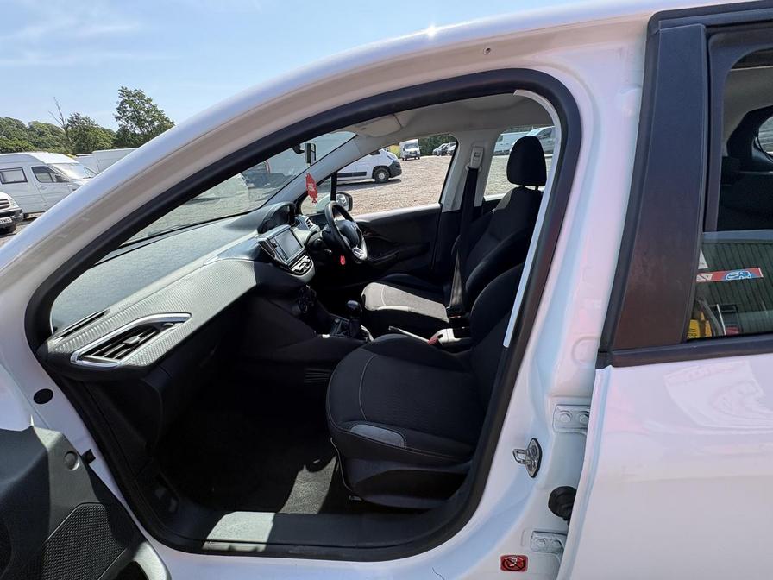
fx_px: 313
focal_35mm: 14
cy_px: 290
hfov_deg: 102.1
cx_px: 386
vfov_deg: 85.7
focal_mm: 2.22
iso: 64
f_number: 2.2
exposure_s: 1/476
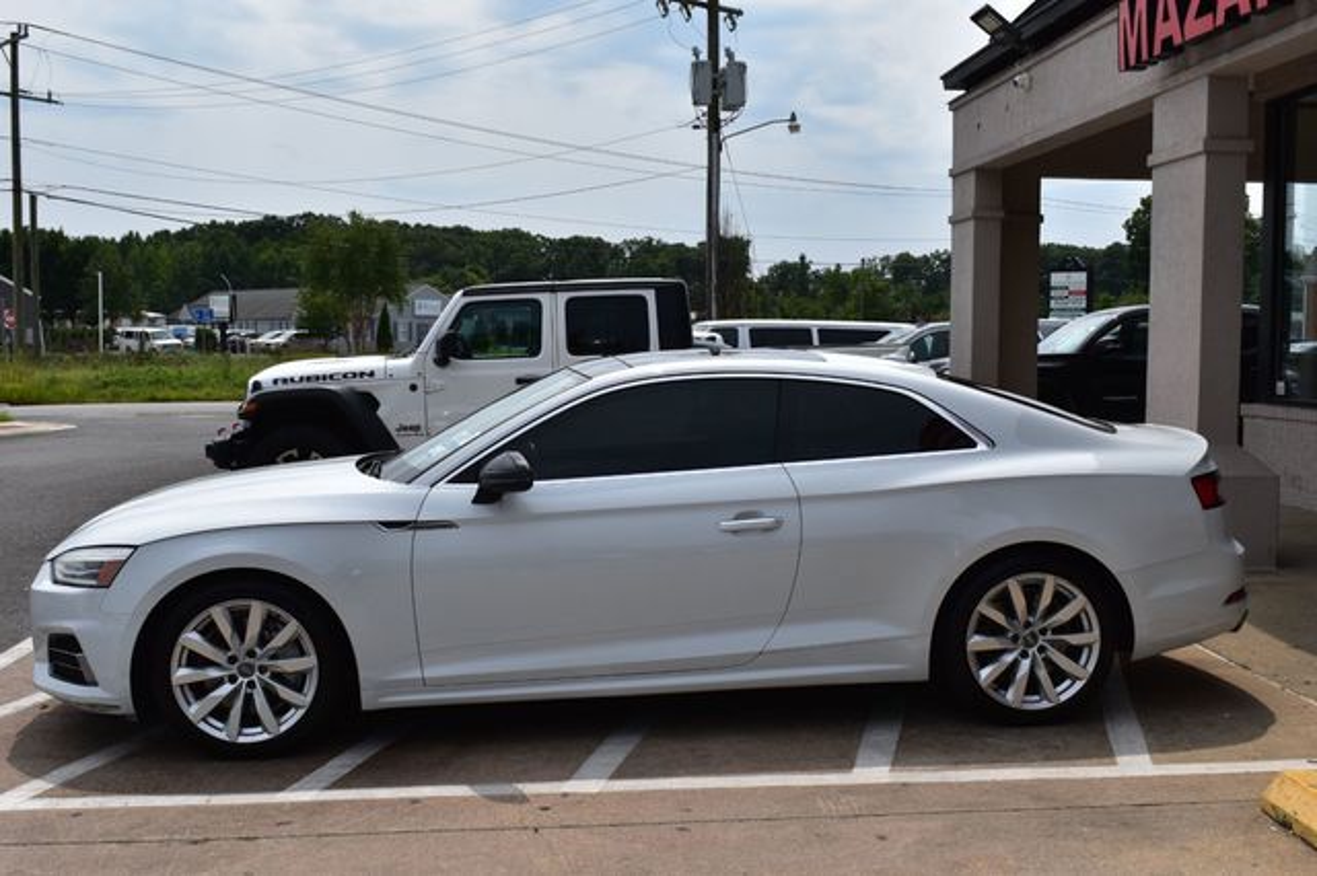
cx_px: 658
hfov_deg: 46.4
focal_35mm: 42
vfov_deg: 31.9
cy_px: 438
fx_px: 1536
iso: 200
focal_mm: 28
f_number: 11
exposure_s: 1/500
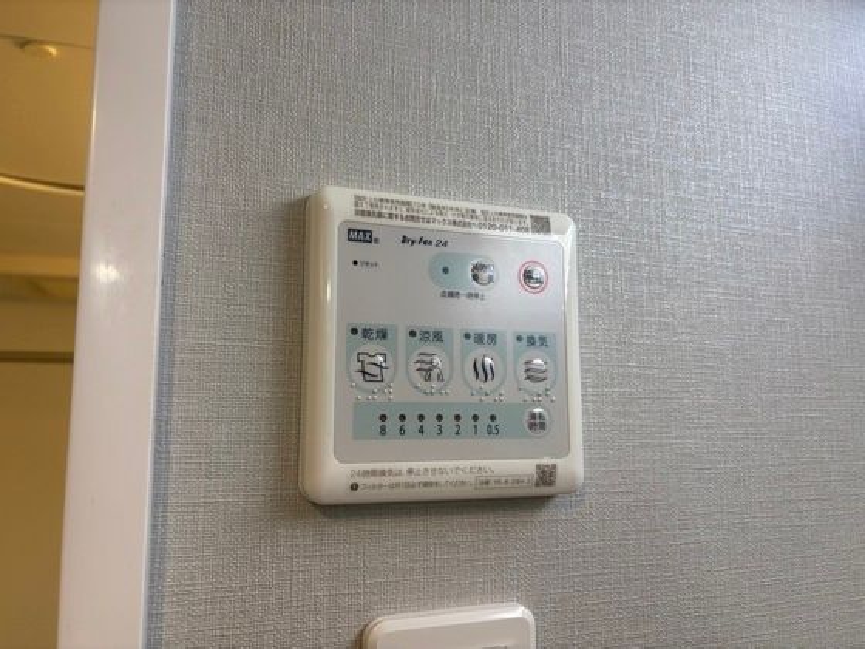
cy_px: 324
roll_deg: +0.1
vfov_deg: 53.1
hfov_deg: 67.3
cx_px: 432
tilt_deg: +6.5
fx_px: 650
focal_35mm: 26
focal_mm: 5.96
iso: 80
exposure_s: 1/120
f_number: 1.6
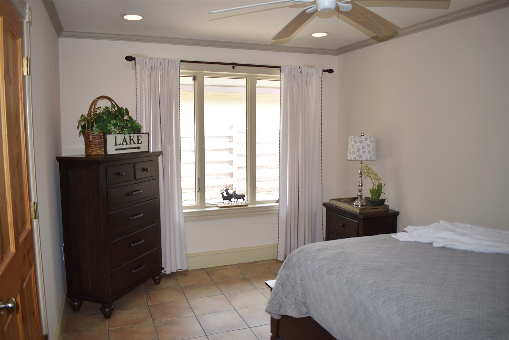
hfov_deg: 67.4
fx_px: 382
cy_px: 170
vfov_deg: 47.9
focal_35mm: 27
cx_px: 254
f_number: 3.5
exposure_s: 1/60
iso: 125
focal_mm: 18
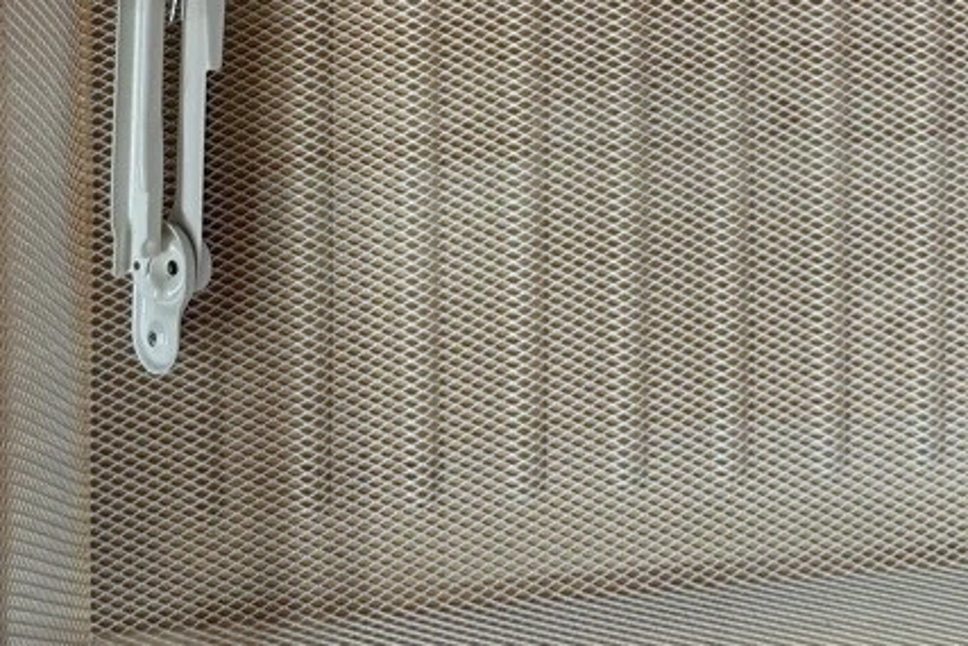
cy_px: -267
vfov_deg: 16.3
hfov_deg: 25.9
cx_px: 571
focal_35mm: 78
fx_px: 2098
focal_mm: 6.76
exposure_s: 1/107
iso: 200
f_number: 1.78
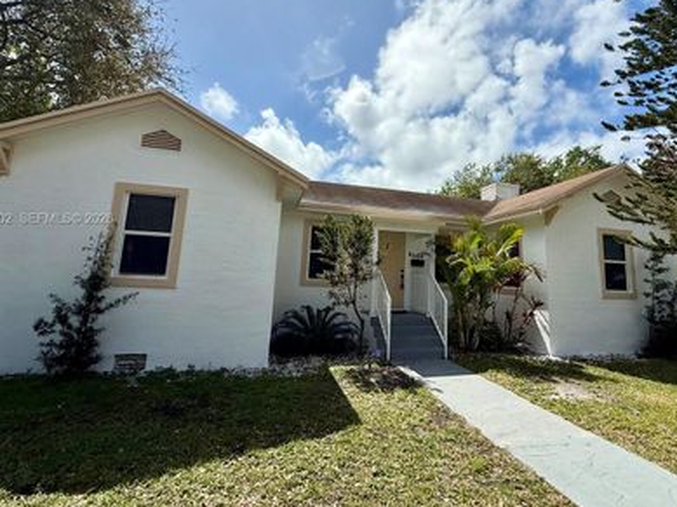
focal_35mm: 18
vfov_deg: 71.2
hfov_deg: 87.4
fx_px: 352
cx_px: 379
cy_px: 220
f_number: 2.2
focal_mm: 2.22
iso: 50
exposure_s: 1/5155
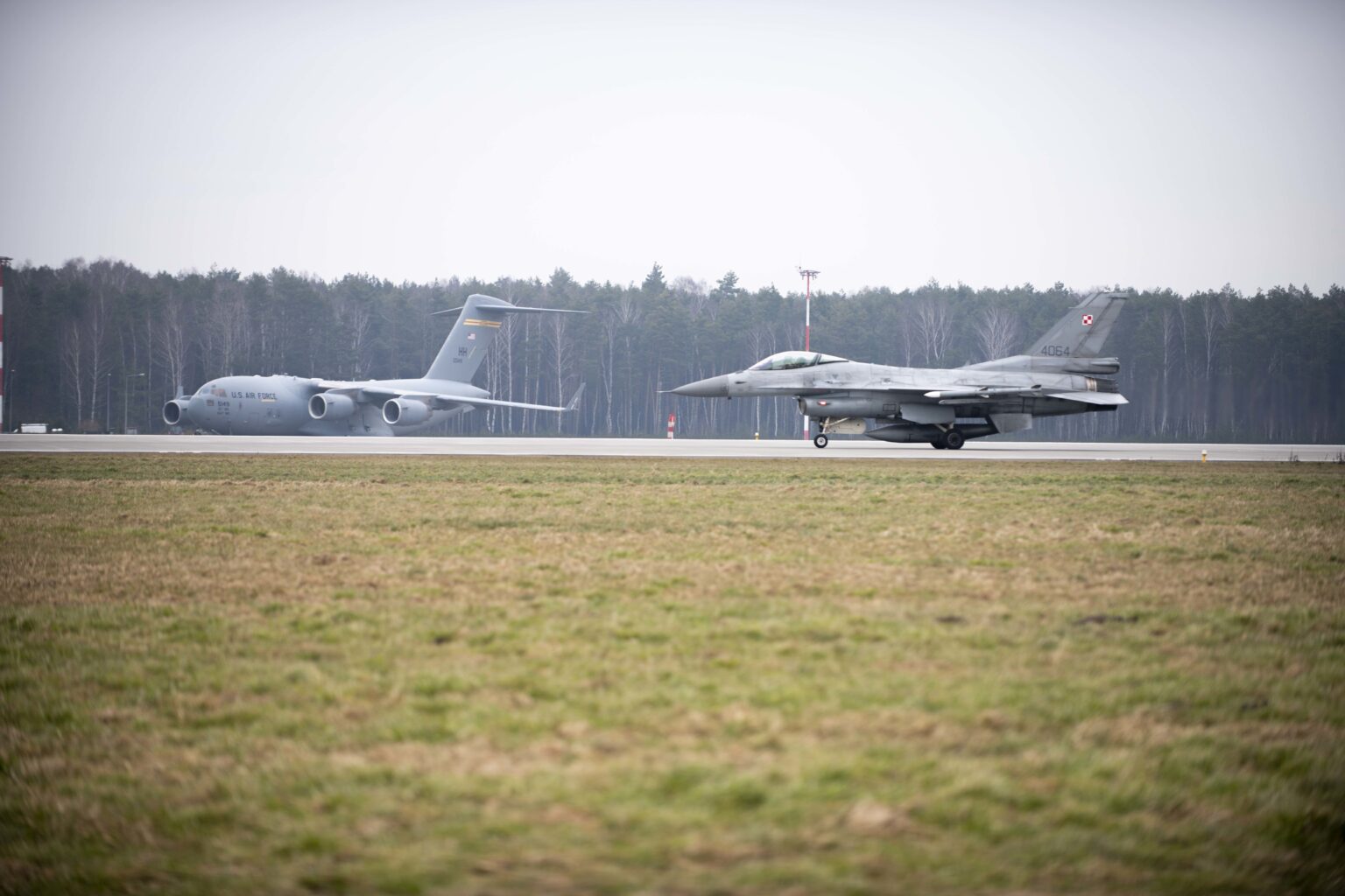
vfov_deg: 8.9
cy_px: 448
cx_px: 672
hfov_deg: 13.2
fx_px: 5791
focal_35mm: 155
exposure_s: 1/250
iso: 72
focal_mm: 155
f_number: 2.8
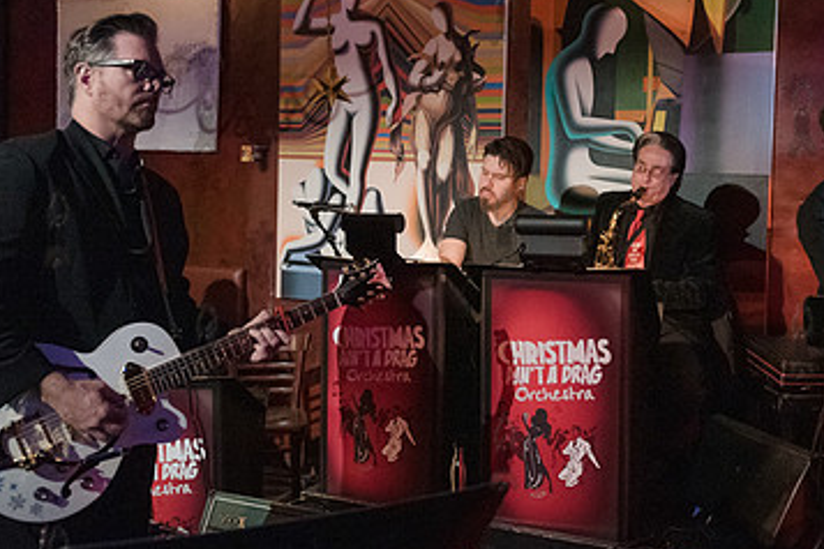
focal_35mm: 39
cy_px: 227
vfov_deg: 34.1
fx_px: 893
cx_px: 503
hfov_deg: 49.2
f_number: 2.8
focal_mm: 24
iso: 5000
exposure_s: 1/160
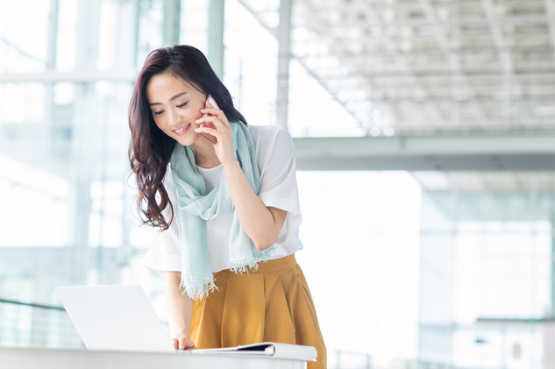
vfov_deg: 15.9
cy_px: 186
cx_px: 275
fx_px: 1325
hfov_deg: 23.7
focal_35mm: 86
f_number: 3.5
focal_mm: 85
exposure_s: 1/200
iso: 400
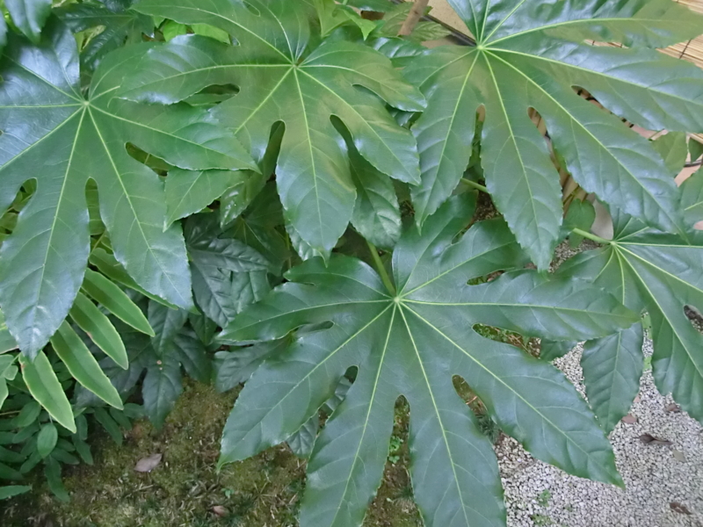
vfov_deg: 51.4
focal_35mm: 27
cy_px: 264
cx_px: 352
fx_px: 548
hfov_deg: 65.3
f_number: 3.3
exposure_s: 1/60
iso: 800
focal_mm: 4.75
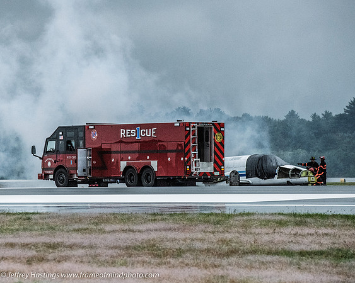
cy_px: 156
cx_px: 135
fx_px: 2863
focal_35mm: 273
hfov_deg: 7.1
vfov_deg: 5.7
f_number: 6.3
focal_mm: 200
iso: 8000
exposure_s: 1/8000
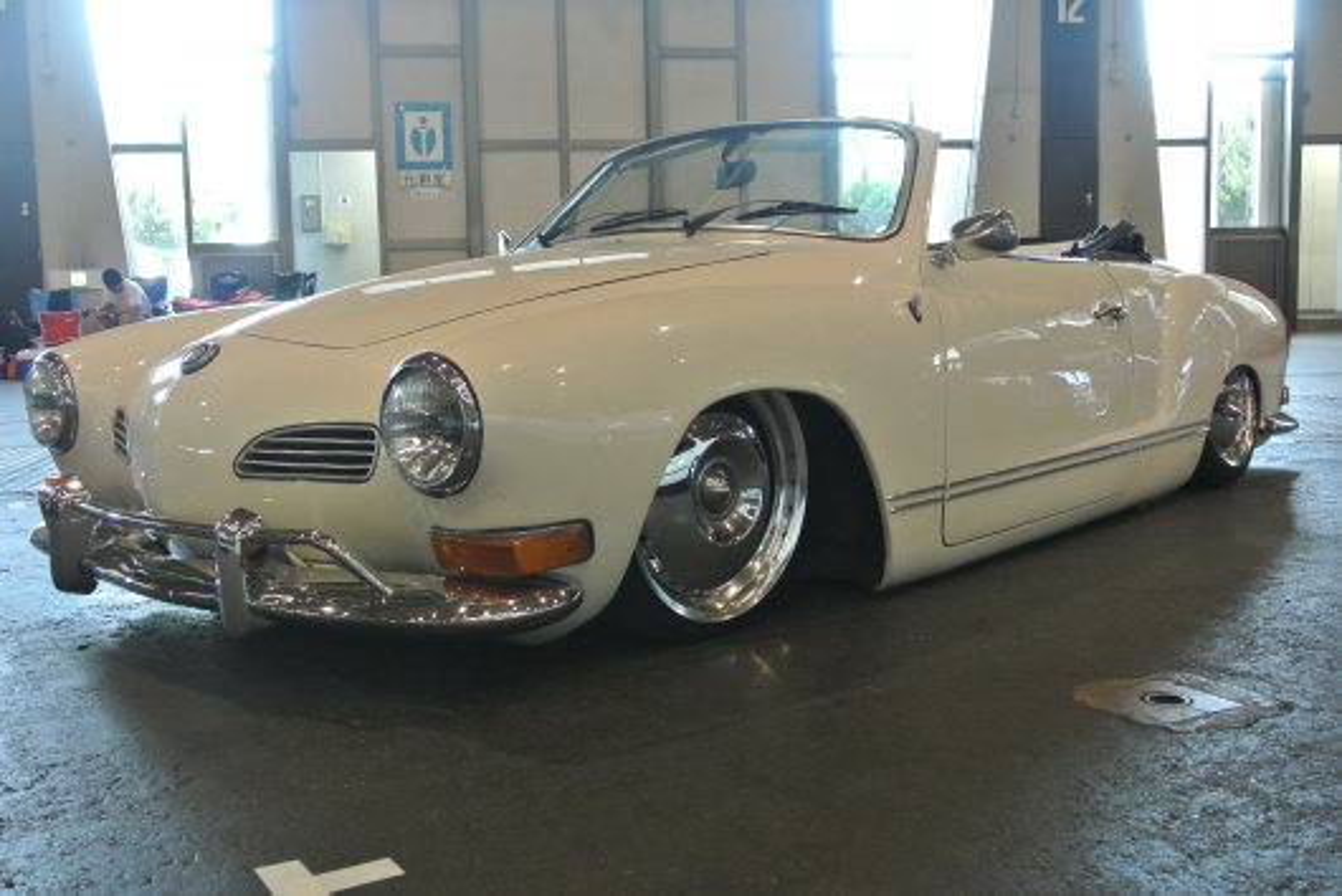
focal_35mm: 37
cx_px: 671
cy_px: 448
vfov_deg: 36.0
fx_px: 1380
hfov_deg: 51.9
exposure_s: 1/50
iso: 800
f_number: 4
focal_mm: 14
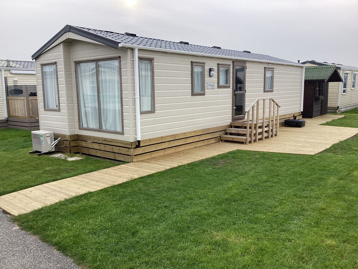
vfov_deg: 45.4
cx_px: 179
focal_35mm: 31
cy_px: 134
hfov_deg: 58.4
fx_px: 321
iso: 25
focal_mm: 3.3
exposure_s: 1/100
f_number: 2.4
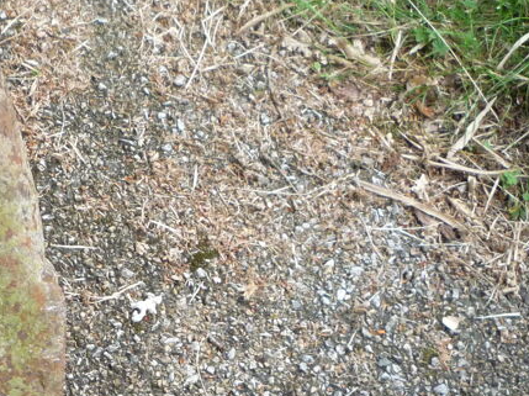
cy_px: 361
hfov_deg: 25.8
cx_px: -43
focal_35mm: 70
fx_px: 1069
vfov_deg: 20.5
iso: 250
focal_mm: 5.2
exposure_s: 1/30
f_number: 3.3
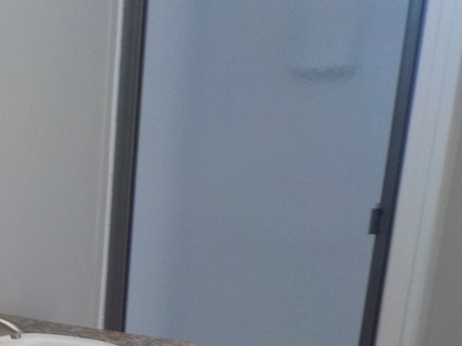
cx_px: -71
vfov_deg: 19.9
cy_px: 397
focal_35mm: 70
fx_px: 933
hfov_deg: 25.4
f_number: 3.3
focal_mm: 4.1
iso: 200
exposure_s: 1/30
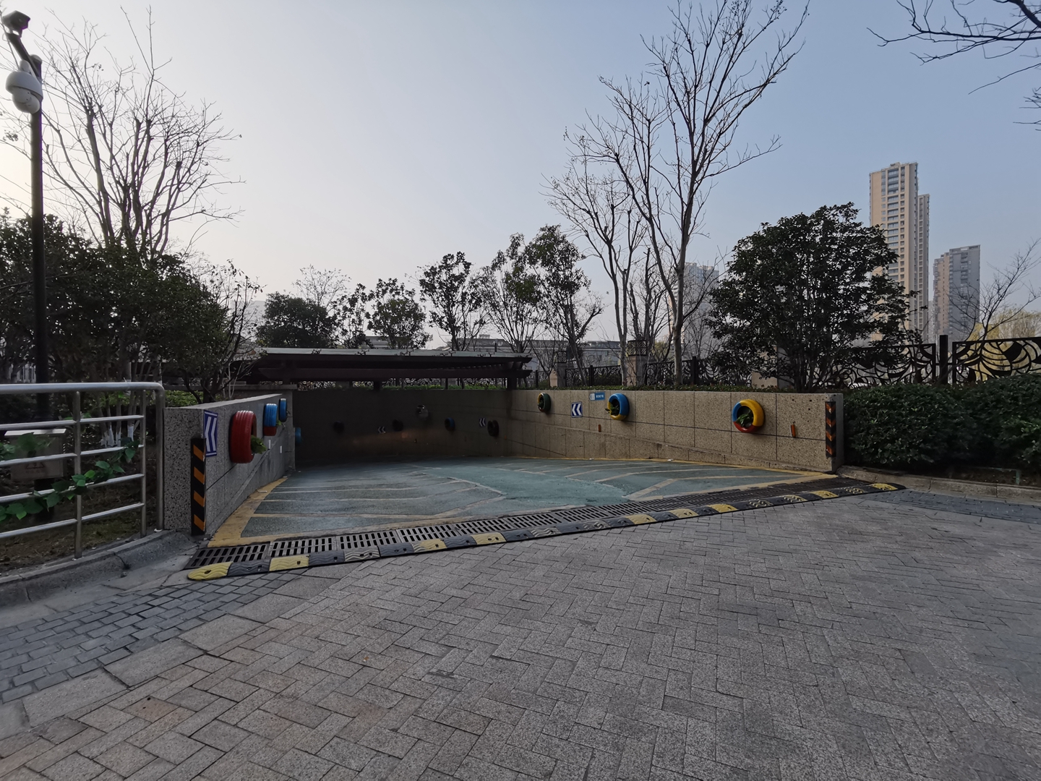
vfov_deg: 74.7
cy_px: 390
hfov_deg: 91.0
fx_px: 511
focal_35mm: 17
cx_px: 520
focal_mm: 2.26
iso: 50
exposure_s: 1/1241
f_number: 2.2
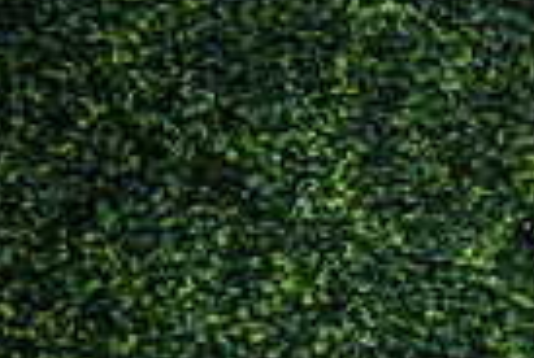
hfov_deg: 10.9
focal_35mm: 169
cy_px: 566
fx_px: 2512
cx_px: 1103
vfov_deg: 8.0
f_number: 2.8
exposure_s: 1/1600
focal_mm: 40
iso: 200
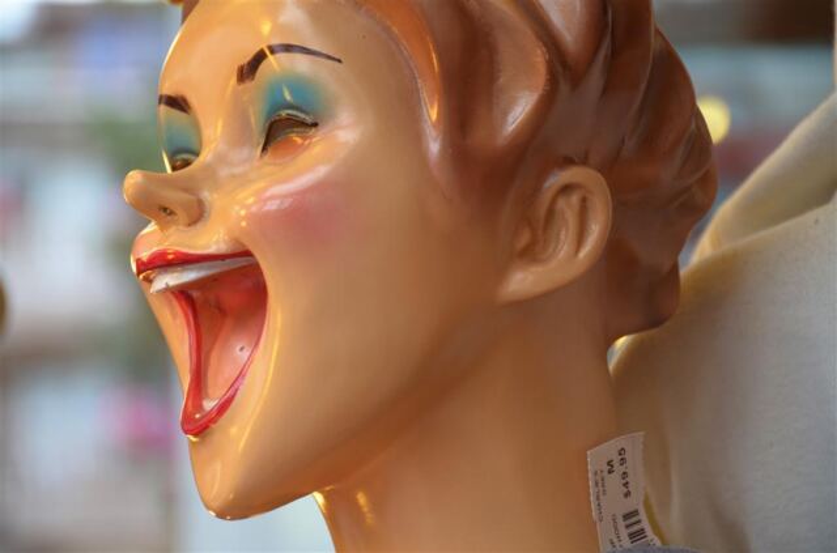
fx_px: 4174
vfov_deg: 7.6
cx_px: 418
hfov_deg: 11.5
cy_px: 276
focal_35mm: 180
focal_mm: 120
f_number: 5.3
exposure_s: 1/125
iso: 200
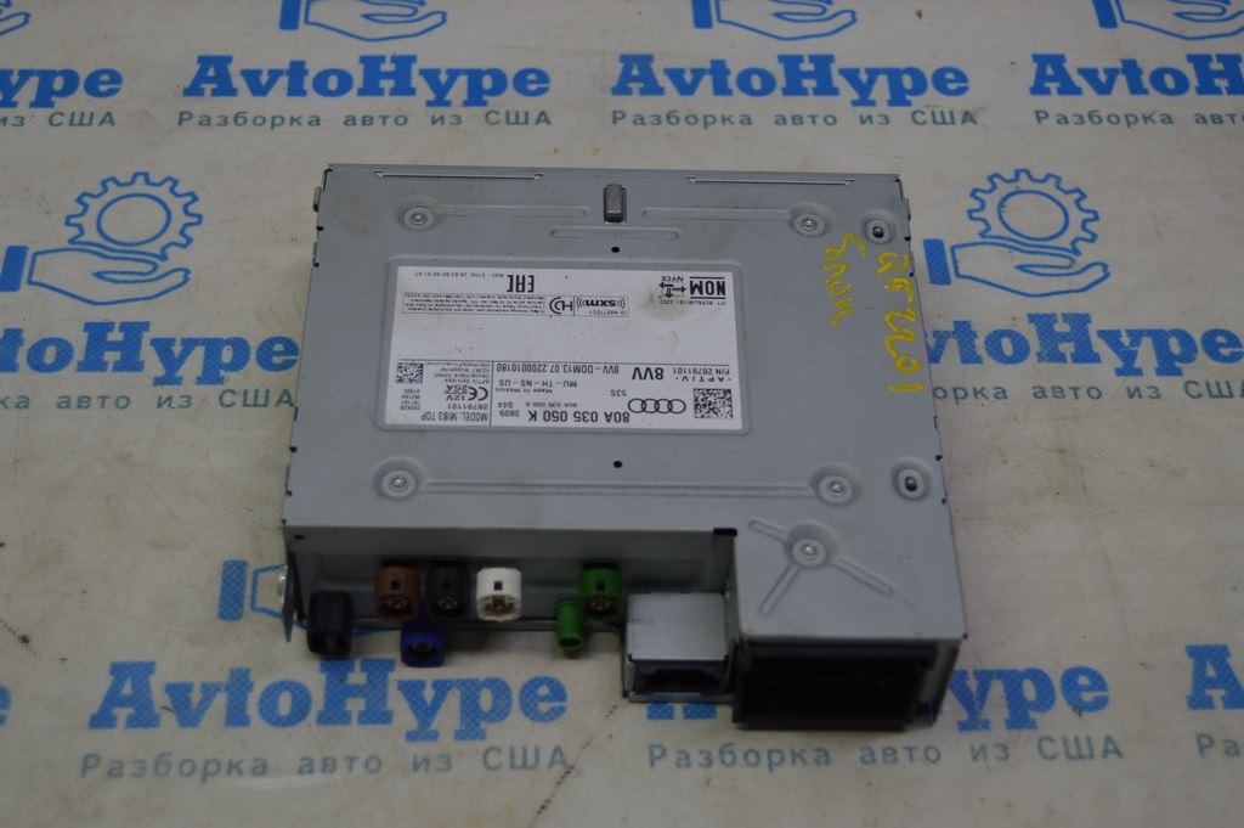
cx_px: 622
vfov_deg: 23.7
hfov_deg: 35.1
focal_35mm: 57
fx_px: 1968
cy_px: 414
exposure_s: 1/100
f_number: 5
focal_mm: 38
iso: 400
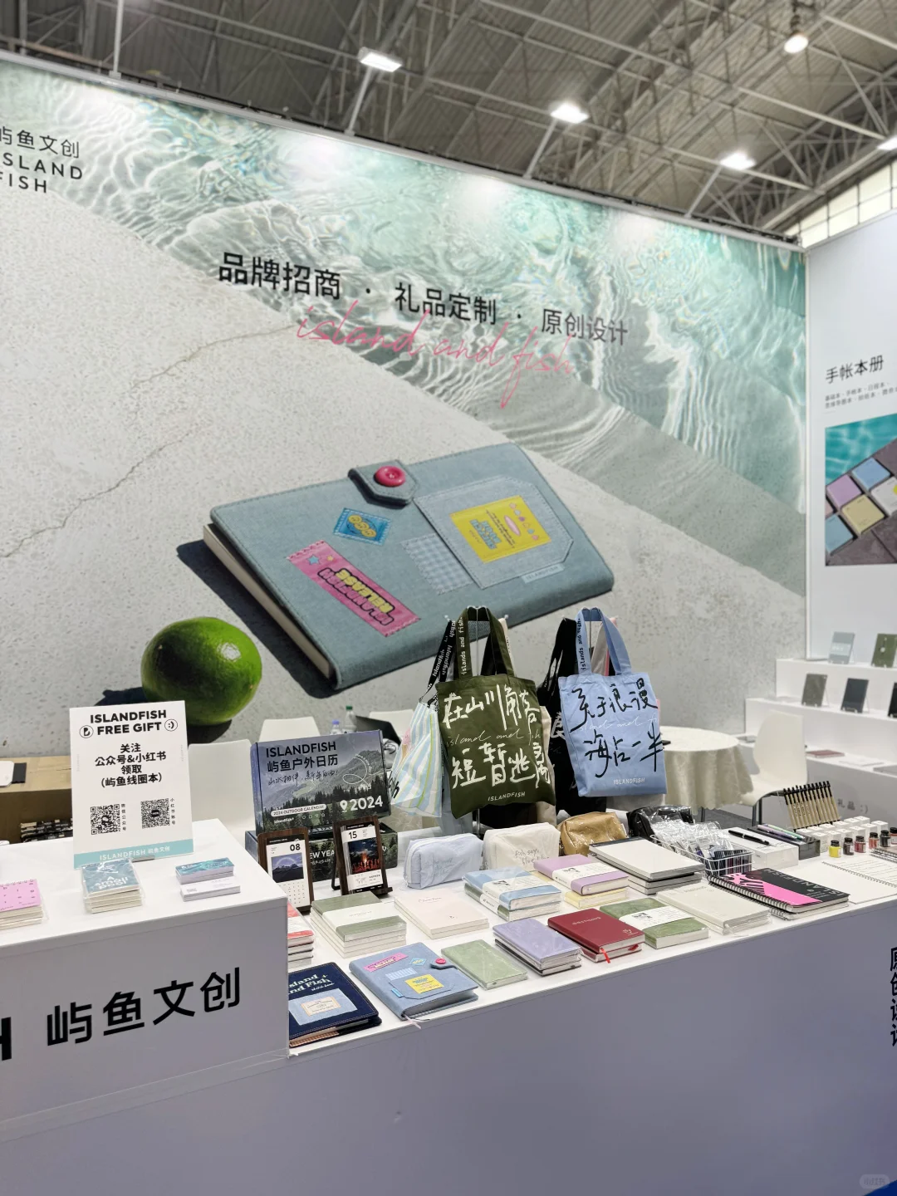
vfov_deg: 71.6
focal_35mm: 24
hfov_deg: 56.8
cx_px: 448
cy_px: 598
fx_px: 829
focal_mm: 6.76
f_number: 1.78
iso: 100
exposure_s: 1/127
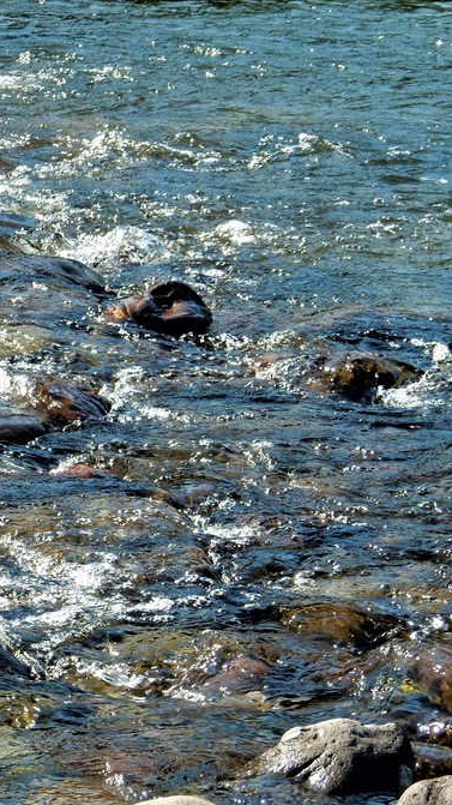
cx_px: 46
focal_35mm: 171
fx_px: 3647
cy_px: 402
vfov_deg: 12.6
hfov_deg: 7.1
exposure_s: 1/250
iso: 125
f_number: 5.6
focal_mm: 20.9
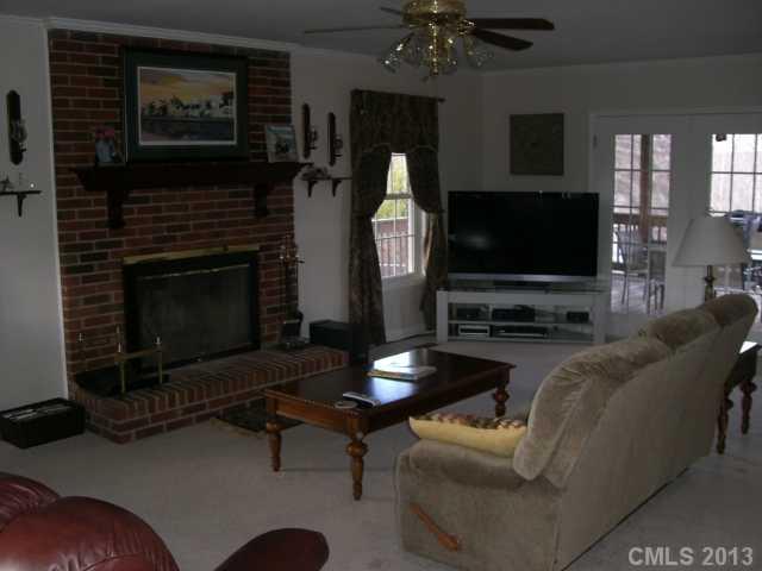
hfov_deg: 49.0
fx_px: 836
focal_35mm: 38
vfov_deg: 37.7
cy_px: 286
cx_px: 381
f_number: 2.7
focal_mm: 6.2
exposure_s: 1/60
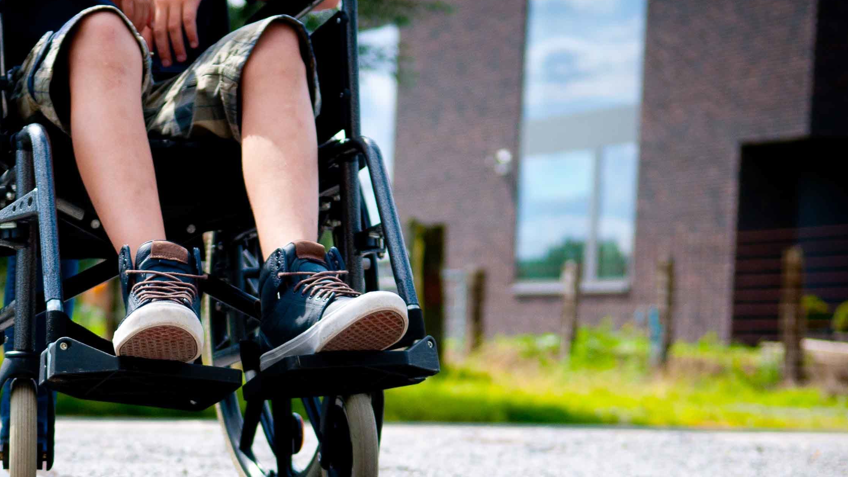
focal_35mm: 115
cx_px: 194
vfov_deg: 10.4
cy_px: 483
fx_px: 2586
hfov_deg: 18.5
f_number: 2.8
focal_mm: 38
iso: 200
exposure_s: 1/2500
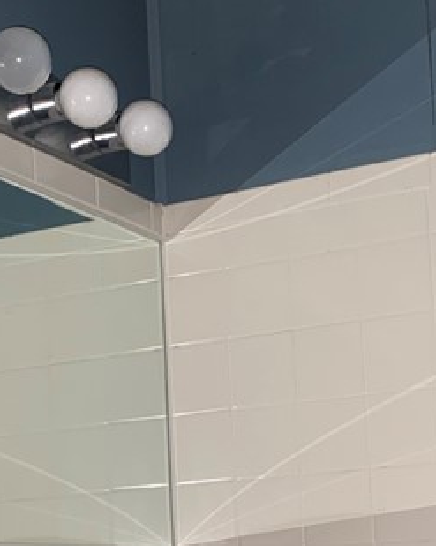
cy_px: 451
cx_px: 217
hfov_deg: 18.3
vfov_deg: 22.4
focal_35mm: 84
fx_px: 1356
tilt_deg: +6.1
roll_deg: +2.4
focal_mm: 4.25
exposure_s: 1/4
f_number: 1.8
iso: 64
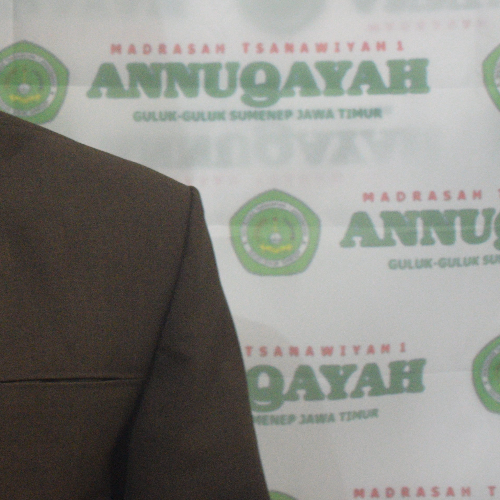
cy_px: 62
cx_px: -149
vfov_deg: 15.4
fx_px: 1830
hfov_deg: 14.9
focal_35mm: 112
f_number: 4.2
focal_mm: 28
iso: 2000
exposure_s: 1/25
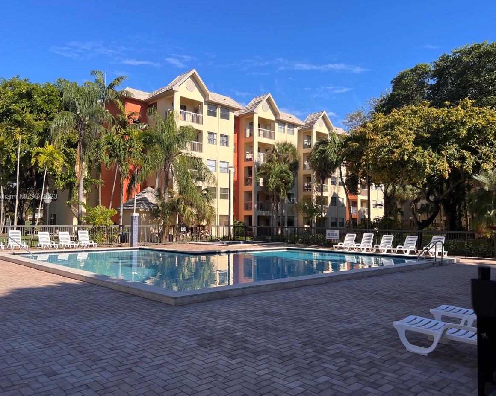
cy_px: 198
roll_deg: -0.7
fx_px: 411
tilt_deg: +3.7
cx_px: 225
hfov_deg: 62.1
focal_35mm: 28
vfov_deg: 51.5
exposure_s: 1/3460
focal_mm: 5.7
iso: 50
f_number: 1.5
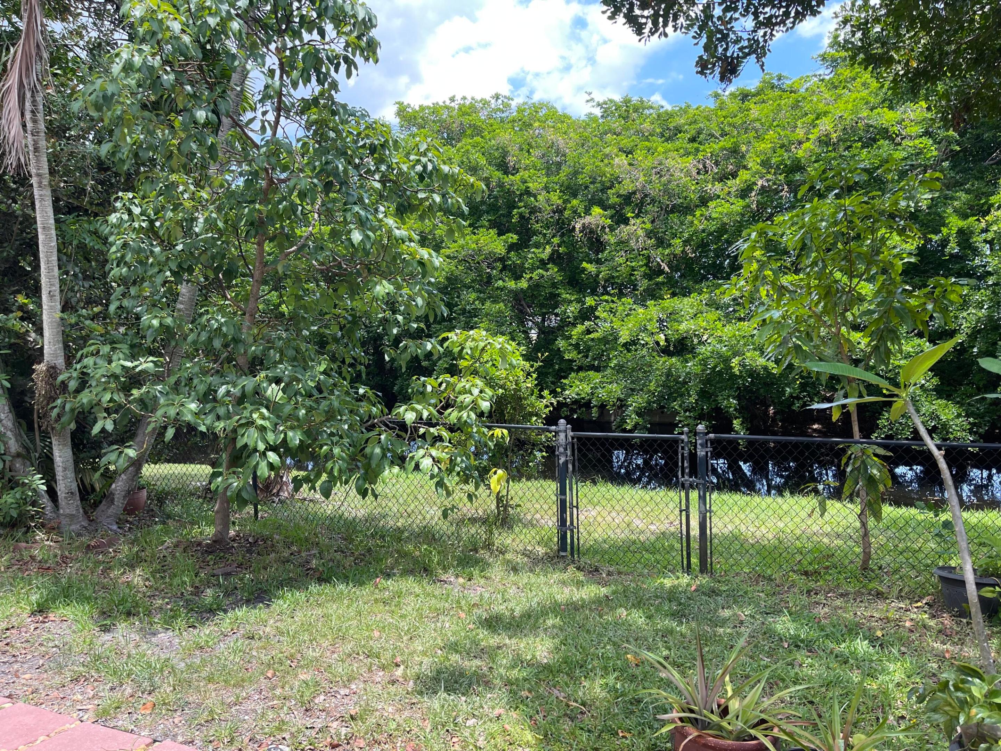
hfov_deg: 69.4
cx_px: 500
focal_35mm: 25
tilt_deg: -4.9
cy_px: 376
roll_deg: +0.5
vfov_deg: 54.9
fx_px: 723
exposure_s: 1/486
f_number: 1.6
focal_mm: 5.1
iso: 32
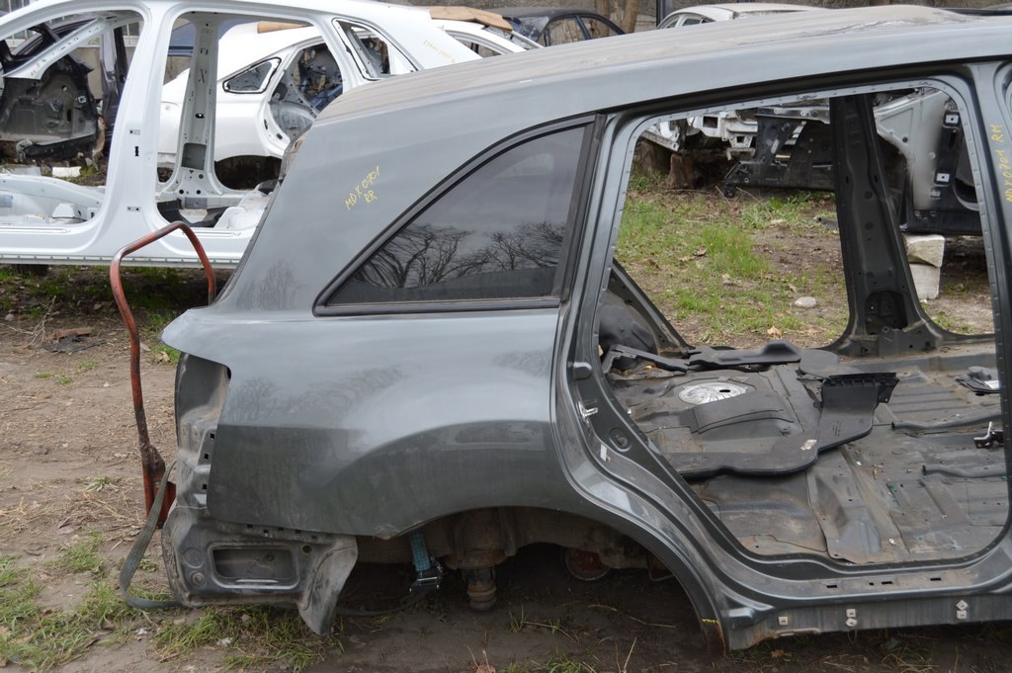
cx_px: 506
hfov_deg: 49.6
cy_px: 336
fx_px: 1095
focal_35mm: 39
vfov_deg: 34.2
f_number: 5.6
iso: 140
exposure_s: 1/125
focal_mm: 26
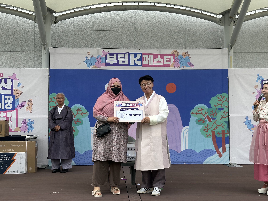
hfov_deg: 39.7
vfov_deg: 30.3
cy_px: 100
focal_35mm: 48
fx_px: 372
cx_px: 134
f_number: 1.78
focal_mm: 6.86
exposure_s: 1/393
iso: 64
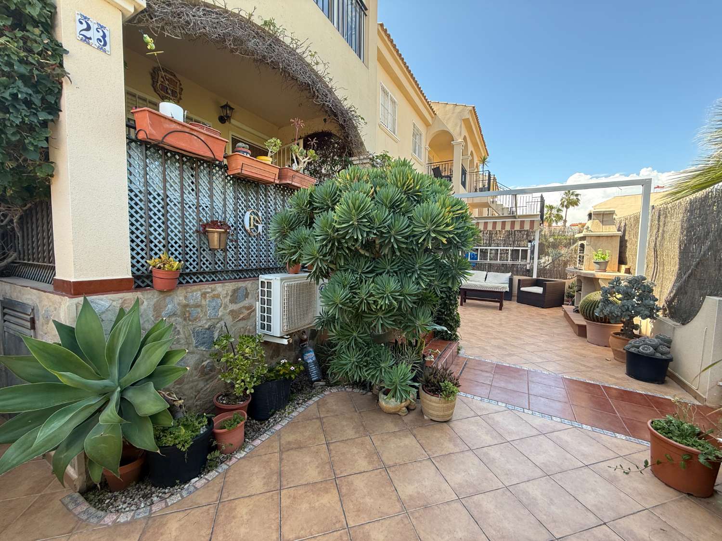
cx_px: 361
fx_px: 292
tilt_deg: -3.7
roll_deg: -1.0
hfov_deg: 102.1
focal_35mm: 14
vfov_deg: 85.7
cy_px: 270
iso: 64
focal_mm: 2.22
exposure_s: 1/187
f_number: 2.2
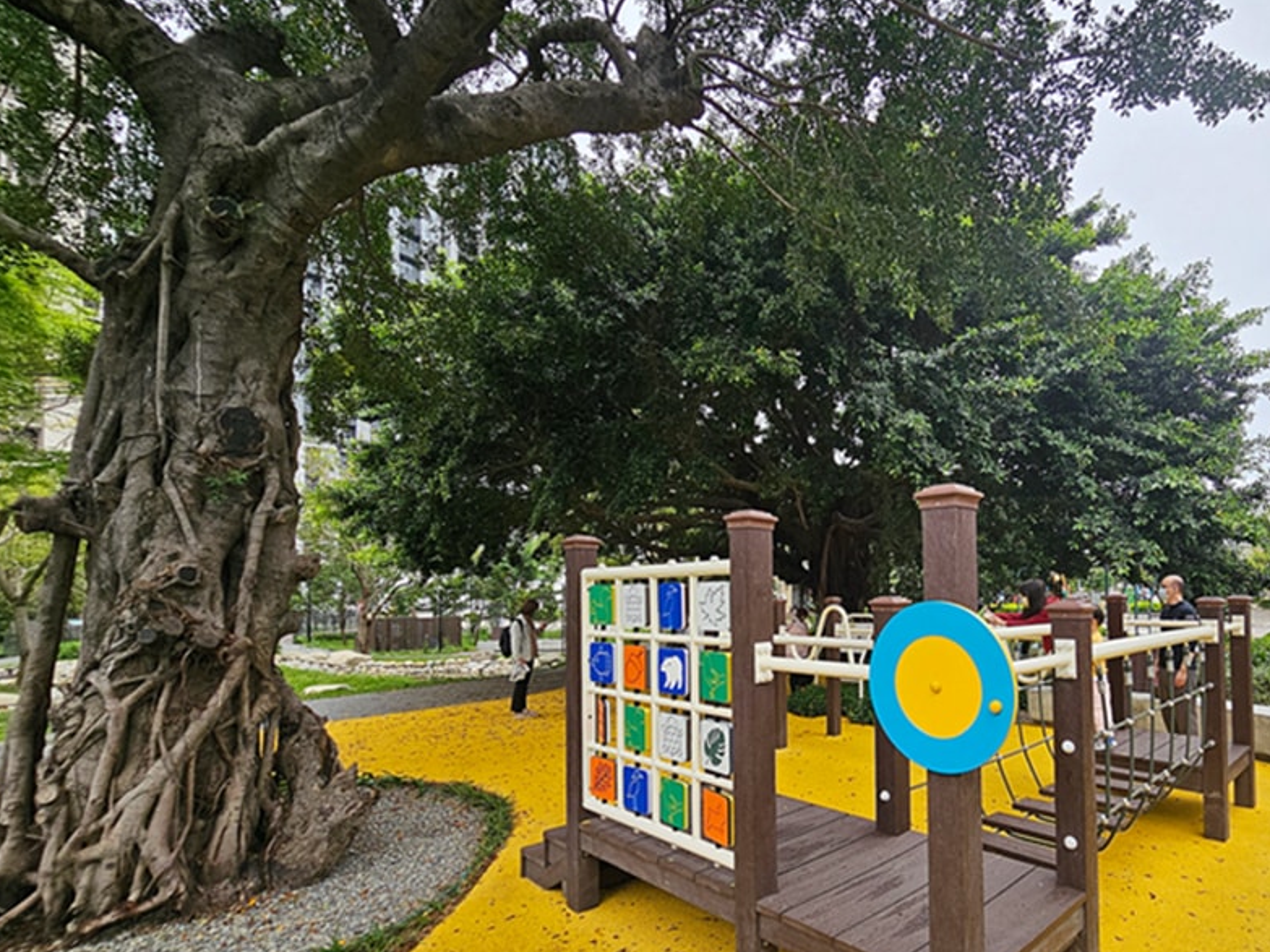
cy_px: 577
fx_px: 624
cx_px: 813
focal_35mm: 17
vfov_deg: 73.8
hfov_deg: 88.8
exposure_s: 1/801
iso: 50
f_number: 2.2
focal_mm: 2.2
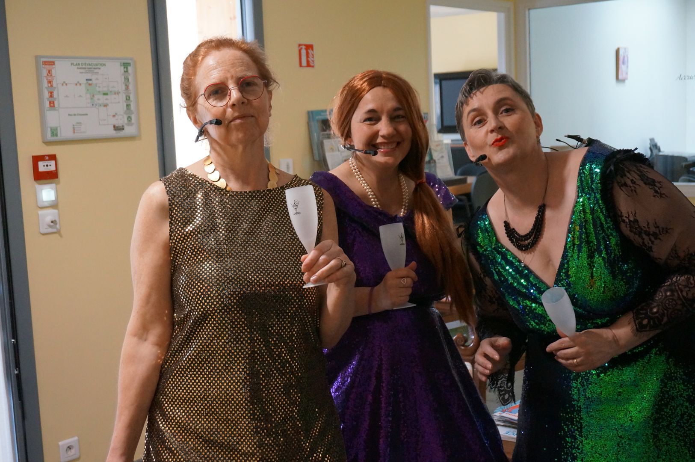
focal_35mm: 48
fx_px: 926
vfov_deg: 28.0
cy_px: 231
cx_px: 348
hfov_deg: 41.2
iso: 3200
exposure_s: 1/160
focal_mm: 32
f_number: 5
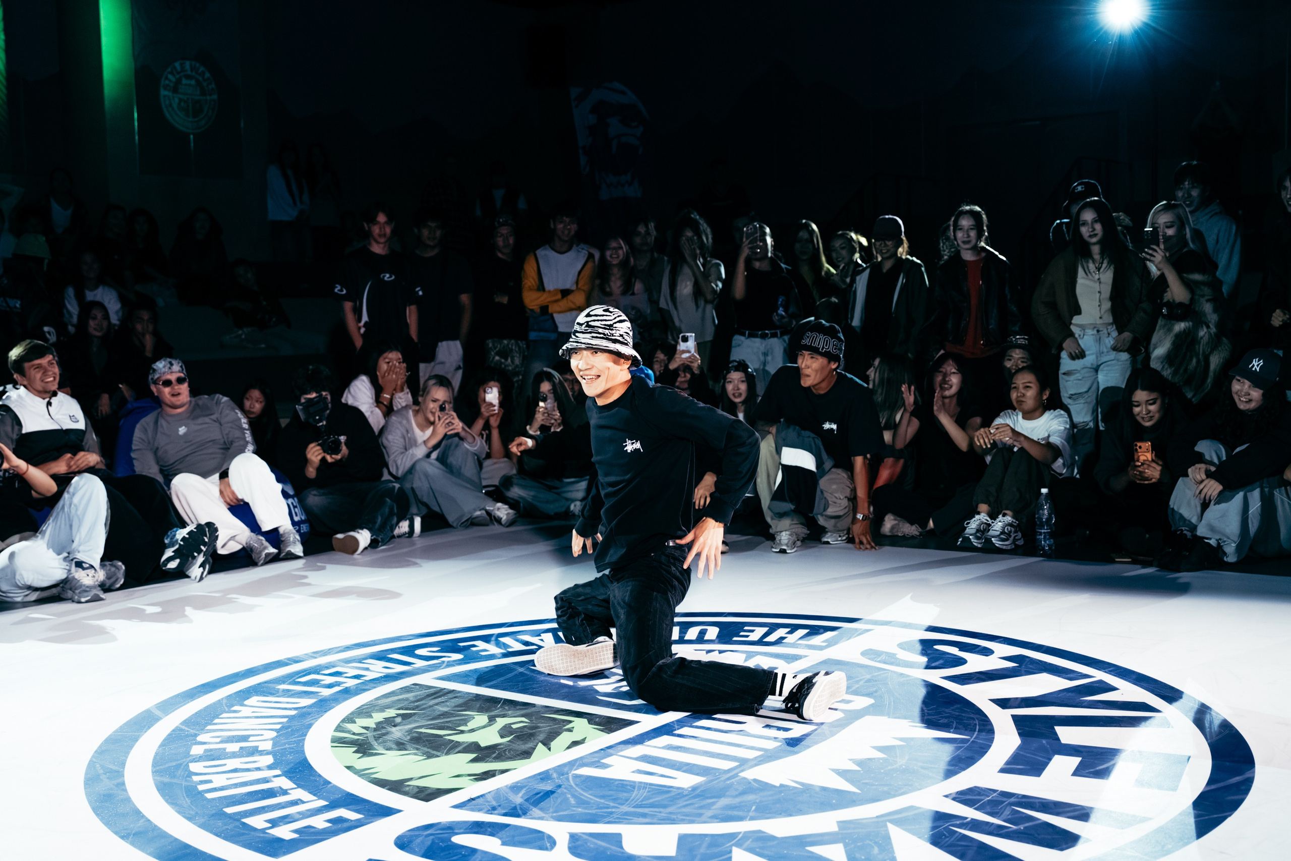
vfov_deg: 30.7
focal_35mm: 44
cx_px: 586
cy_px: 425
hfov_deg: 44.6
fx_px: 1570
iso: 3200
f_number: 2.8
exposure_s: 1/800
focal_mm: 34
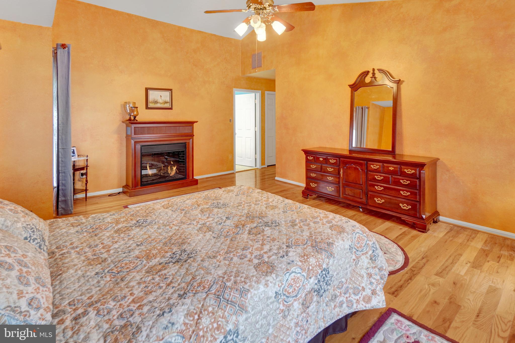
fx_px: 215
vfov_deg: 77.3
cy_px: 172
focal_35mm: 15
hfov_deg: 100.4
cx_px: 258
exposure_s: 1/3.33
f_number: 4
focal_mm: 10
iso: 200
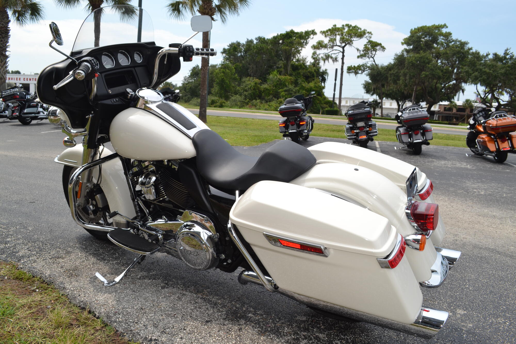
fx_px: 387
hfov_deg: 67.4
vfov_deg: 47.9
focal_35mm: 27
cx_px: 258
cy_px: 172
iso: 100
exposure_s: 1/200
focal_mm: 18
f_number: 8
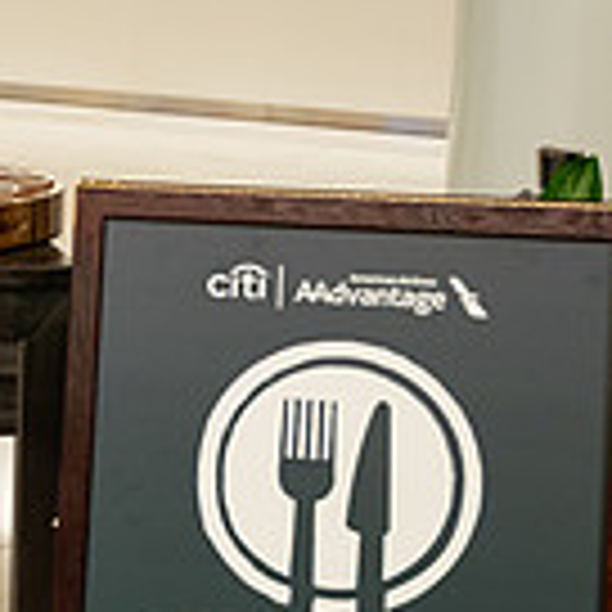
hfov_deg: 14.8
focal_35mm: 110
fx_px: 2200
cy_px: 207
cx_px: -284
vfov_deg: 15.8
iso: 1250
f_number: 3.2
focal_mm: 30
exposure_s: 1/160
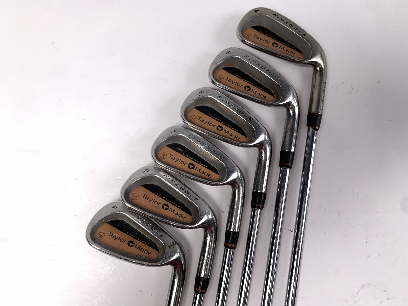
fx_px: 306
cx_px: 204
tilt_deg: -82.1
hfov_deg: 67.3
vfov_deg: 53.1
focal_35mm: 26
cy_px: 153
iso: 25
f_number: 1.8
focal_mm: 4.25
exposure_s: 1/121
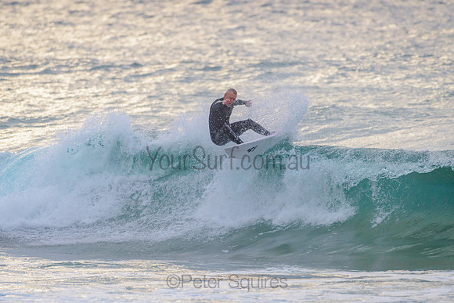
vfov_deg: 2.2
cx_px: 220
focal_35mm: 613
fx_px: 7734
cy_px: 149
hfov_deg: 3.4
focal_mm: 500
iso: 450
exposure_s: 1/1250
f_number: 5.6
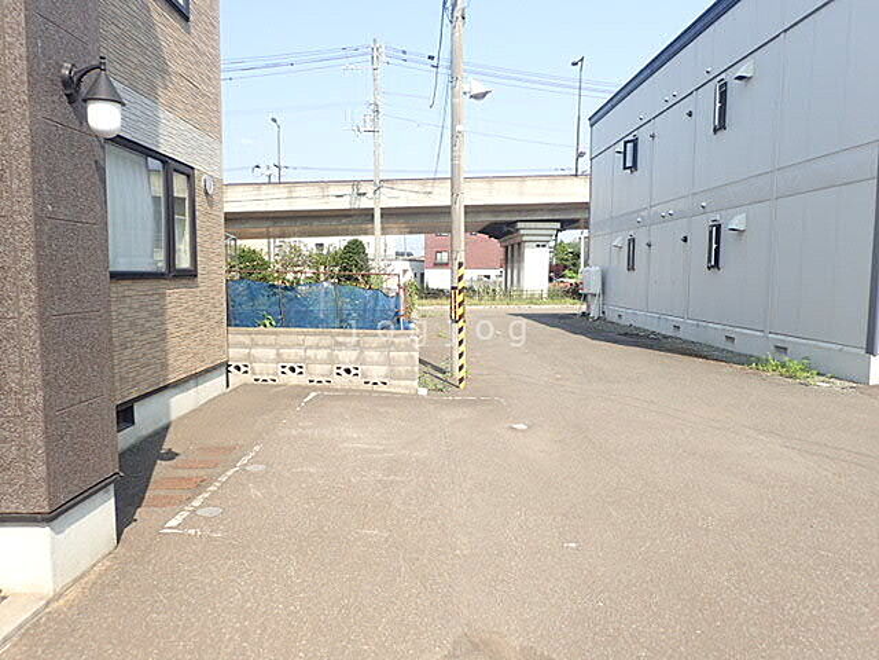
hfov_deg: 69.4
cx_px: 440
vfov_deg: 54.9
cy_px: 330
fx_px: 635
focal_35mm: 25
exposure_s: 1/640
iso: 100
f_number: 2.8
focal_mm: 4.5
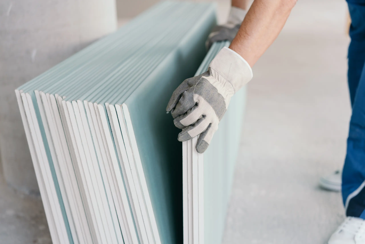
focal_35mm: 55
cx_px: 182
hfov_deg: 36.2
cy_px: 122
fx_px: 558
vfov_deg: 24.6
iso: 125
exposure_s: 1/160
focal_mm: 55
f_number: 2.5
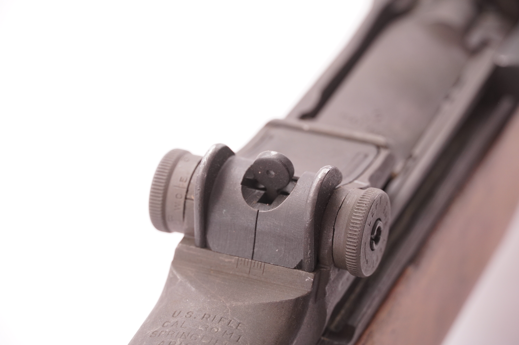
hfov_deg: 15.7
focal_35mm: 130
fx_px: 1880
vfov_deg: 10.5
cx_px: 260
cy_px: 172
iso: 800
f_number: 5.6
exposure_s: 1/125
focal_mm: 87
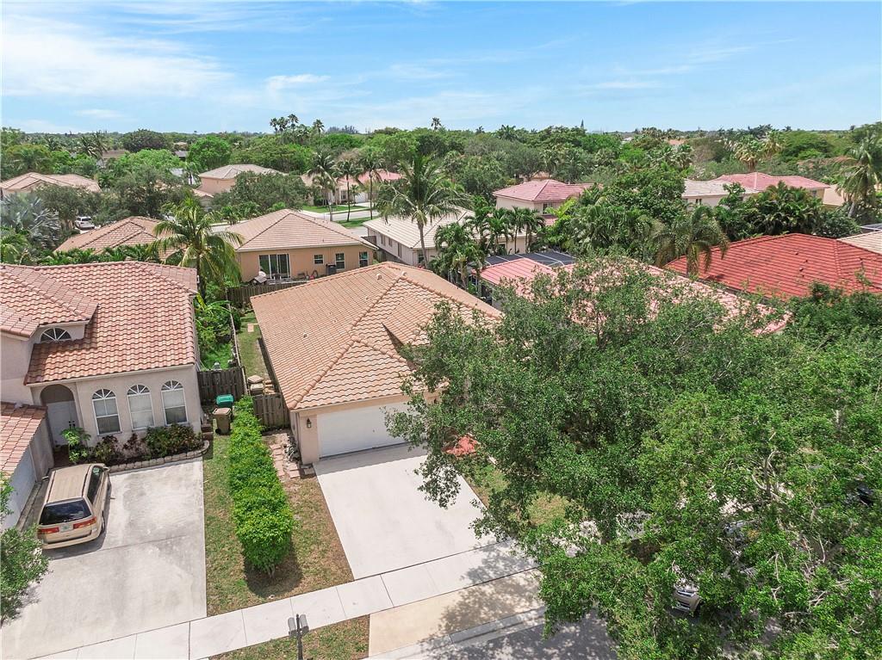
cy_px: 330
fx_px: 611
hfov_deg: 71.6
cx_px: 441
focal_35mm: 24
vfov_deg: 56.8
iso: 100
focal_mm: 4.39
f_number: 2.8
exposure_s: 1/2000
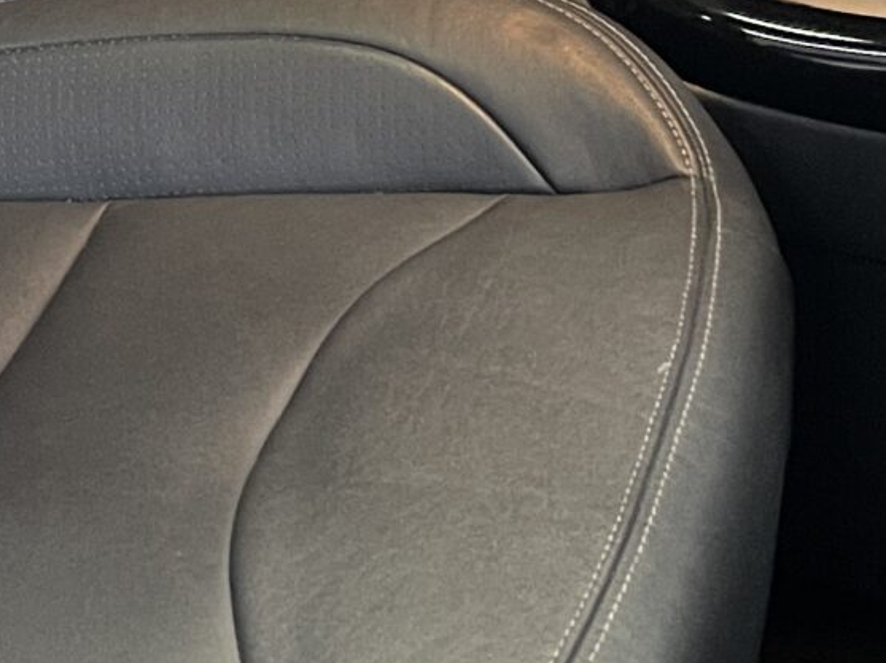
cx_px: -113
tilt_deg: -23.0
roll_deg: -1.4
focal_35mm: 115
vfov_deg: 12.1
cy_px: -417
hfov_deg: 16.6
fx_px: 2942
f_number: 1.6
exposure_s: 1/29
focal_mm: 5.1
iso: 1000
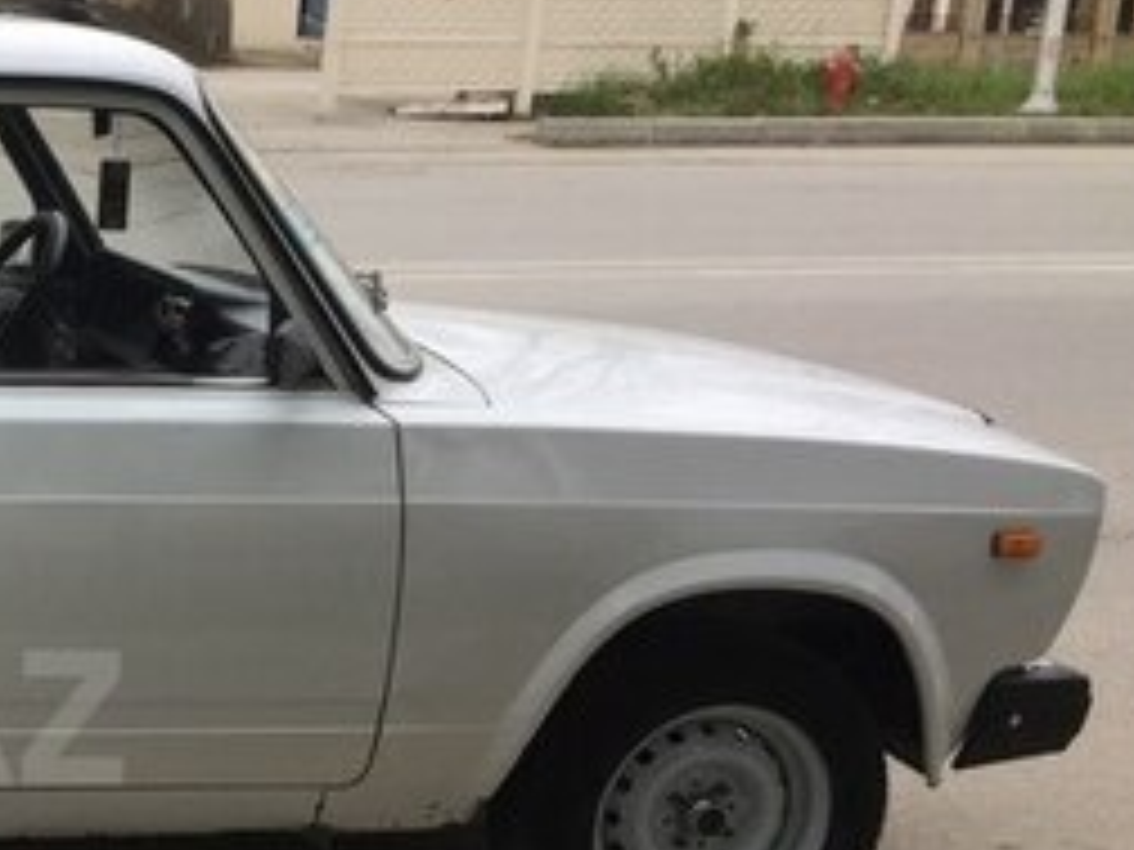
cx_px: -338
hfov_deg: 22.9
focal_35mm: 76
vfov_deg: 19.1
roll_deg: -0.7
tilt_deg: -15.9
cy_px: 717
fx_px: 2490
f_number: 2.2
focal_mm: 4.15
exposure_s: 1/267
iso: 32
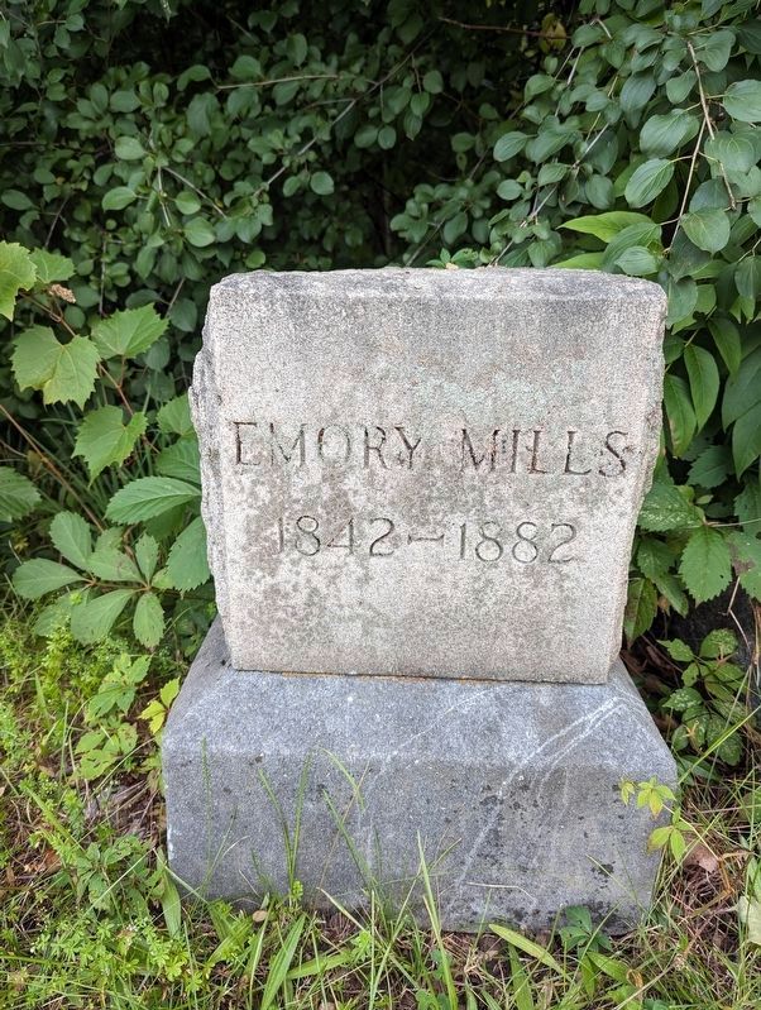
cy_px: 505
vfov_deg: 71.5
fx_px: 701
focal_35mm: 24
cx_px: 380
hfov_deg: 57.0
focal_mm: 6.81
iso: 54
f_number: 1.85
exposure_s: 1/143
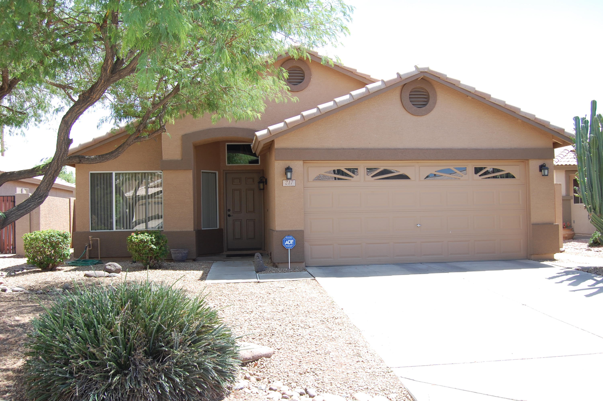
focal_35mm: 33
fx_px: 552
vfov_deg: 39.9
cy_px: 200
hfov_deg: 57.3
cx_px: 302
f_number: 7.1
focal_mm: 22
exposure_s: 1/200
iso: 200
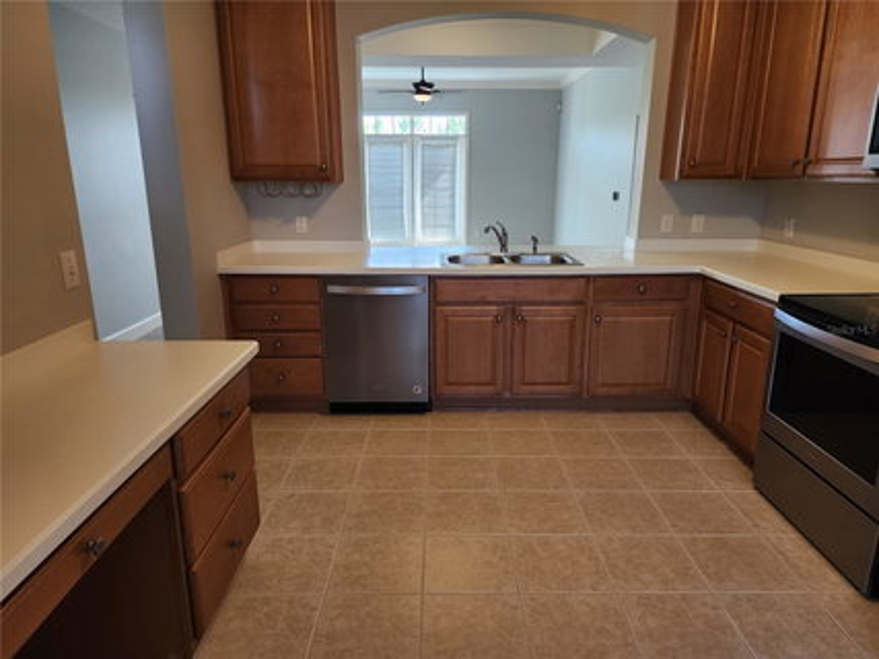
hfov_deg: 73.9
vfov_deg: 58.9
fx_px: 584
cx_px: 440
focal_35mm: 23
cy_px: 330
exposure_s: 1/120
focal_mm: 6.4
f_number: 1.8
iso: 200
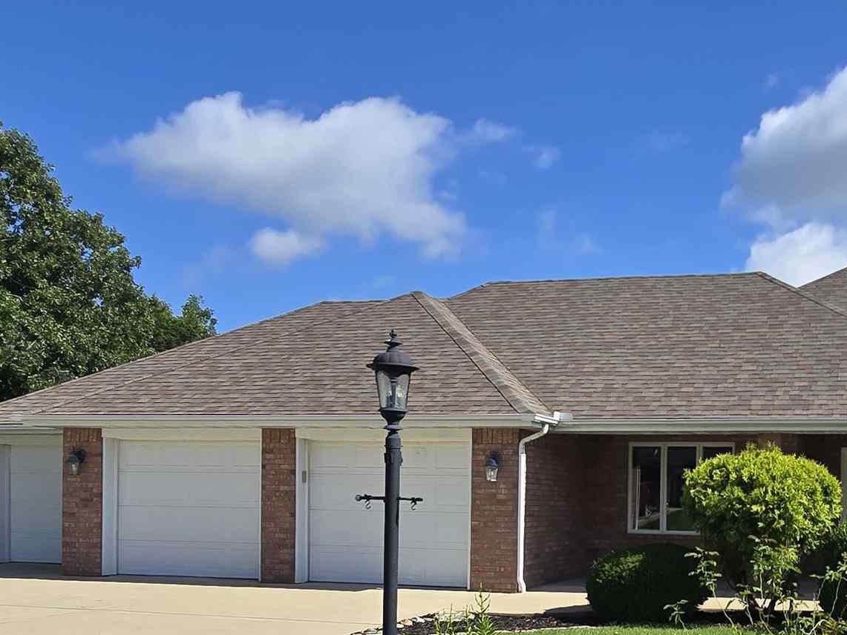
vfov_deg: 39.2
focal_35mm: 35
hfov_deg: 48.1
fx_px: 856
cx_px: 736
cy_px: 504
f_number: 2.2
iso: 50
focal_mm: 2.2
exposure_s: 1/2790
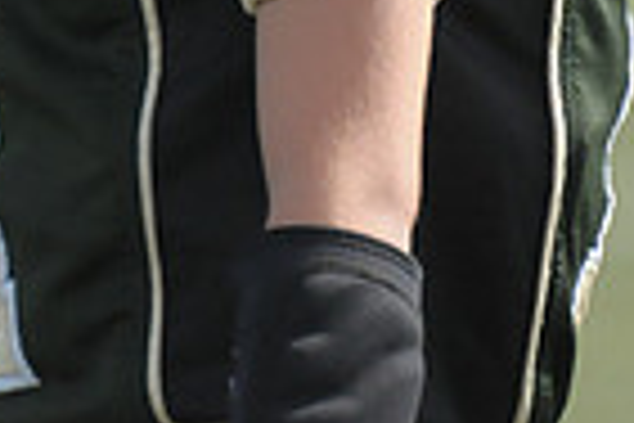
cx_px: -382
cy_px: -430
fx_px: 41224
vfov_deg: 0.6
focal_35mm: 2341
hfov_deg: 0.9
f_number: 4
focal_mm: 380
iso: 1600
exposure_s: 1/4000
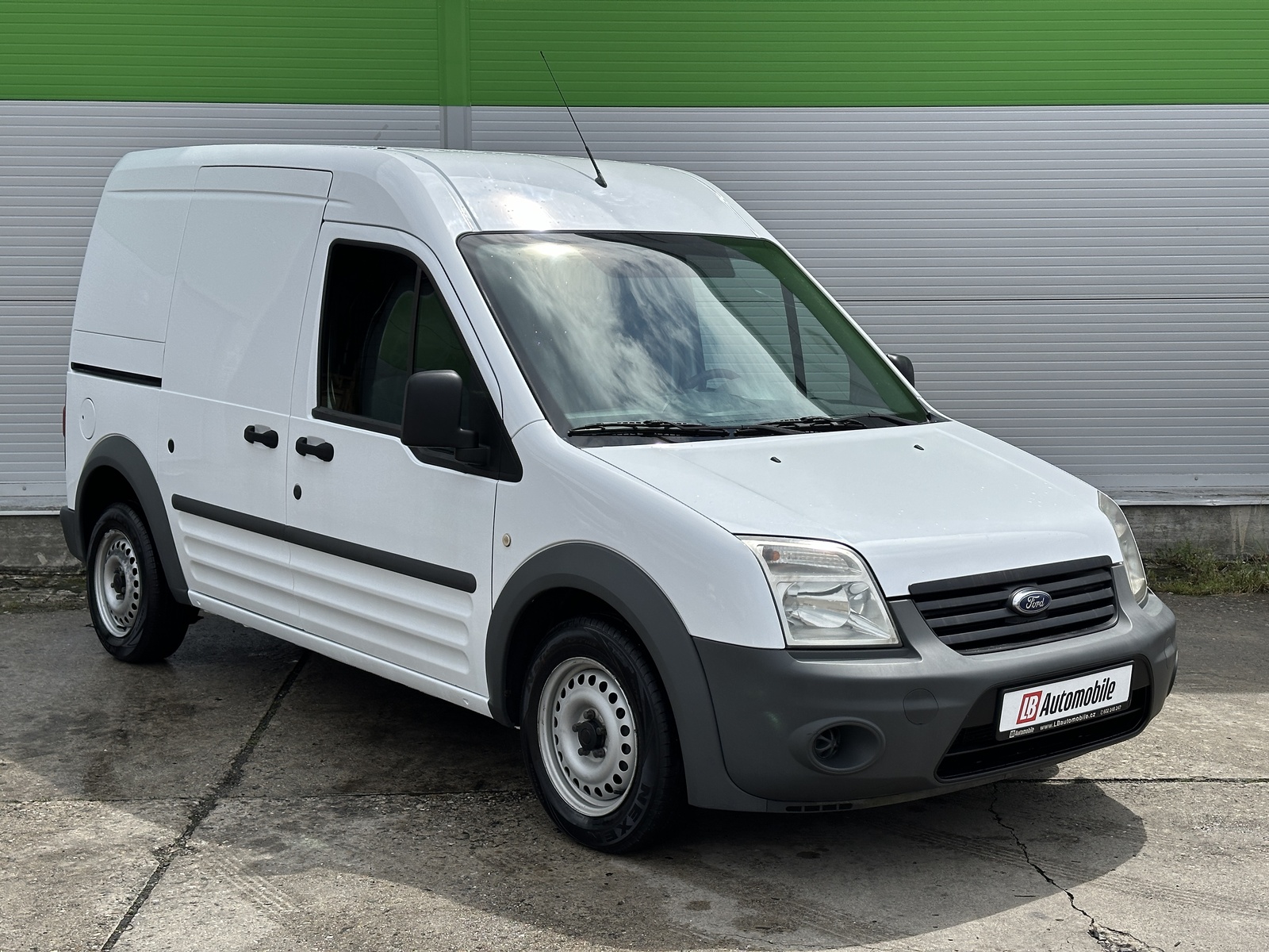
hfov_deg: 39.7
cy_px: 476
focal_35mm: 48
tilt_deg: -6.3
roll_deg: -0.5
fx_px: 1760
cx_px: 634
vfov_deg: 30.3
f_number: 1.78
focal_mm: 6.86
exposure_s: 1/6623
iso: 64
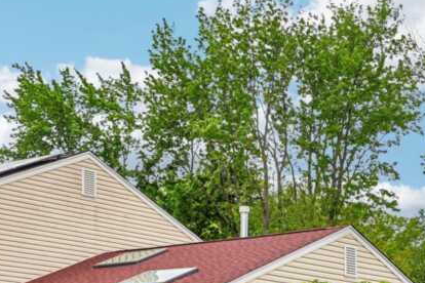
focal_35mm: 99
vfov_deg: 13.5
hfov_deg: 20.3
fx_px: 1169
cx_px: 75
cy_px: 320
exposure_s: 1/320
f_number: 8
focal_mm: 40
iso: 125
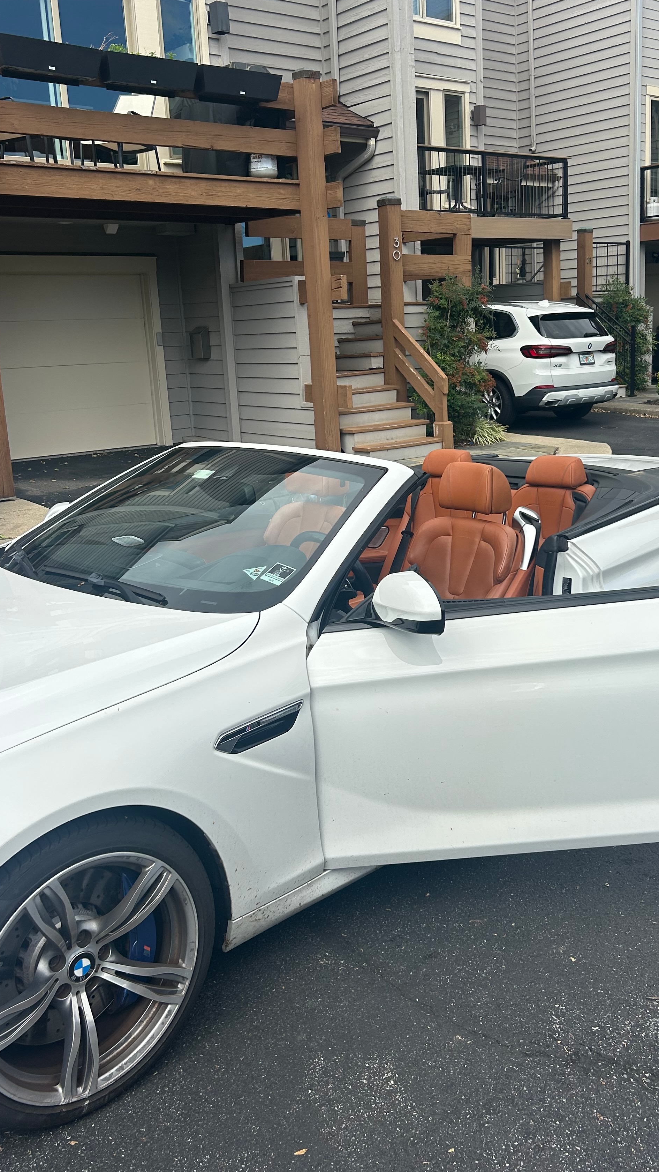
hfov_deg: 34.5
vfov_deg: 58.0
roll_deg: +0.5
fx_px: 1056
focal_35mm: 34
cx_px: 405
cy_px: 548
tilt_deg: -10.2
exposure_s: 1/3077
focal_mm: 5.7
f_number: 1.5
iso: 50
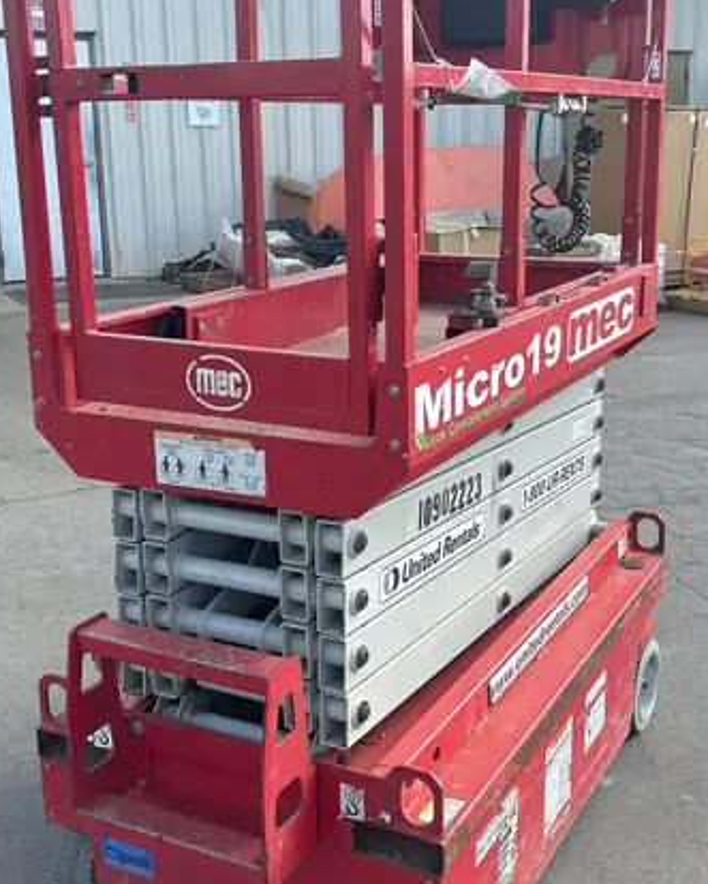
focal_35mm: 45
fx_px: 1177
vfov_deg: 41.1
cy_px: 401
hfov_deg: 33.4
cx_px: 391
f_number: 1.5
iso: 50
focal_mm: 5.7
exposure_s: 1/1511
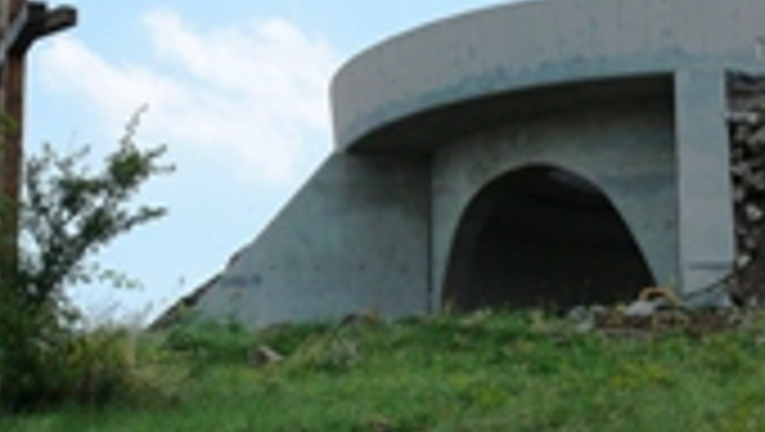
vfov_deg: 8.4
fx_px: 2944
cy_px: 207
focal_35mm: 145
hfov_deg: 14.8
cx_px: 331
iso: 100
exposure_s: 1/400
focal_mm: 10.1
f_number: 5.6
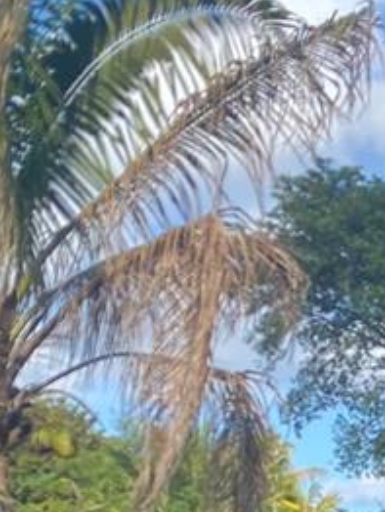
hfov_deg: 11.0
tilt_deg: -8.4
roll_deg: +2.3
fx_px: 1762
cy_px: 948
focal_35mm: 119
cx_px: 844
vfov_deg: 14.4
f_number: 1.8
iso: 32
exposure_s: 1/1629
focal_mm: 4.25
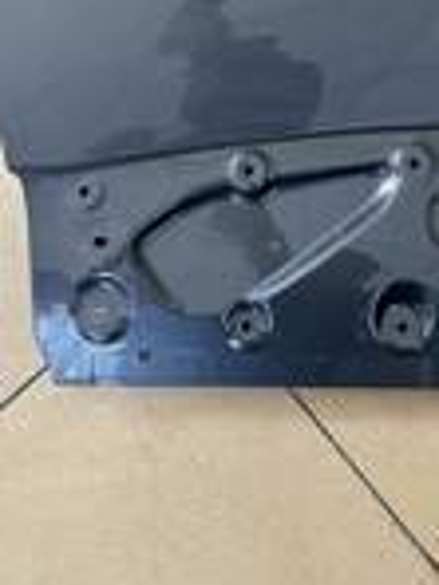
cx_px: 267
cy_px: -138
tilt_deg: -69.4
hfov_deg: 17.6
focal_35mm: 84
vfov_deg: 21.4
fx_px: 1420
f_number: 1.6
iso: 160
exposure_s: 1/60
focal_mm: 5.1
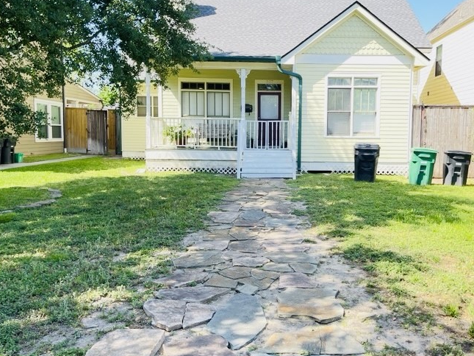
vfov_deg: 45.4
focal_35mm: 31
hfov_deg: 57.9
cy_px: 171
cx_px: 286
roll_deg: -1.0
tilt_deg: -4.6
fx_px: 425
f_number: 1.6
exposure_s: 1/355
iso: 32
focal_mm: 5.1
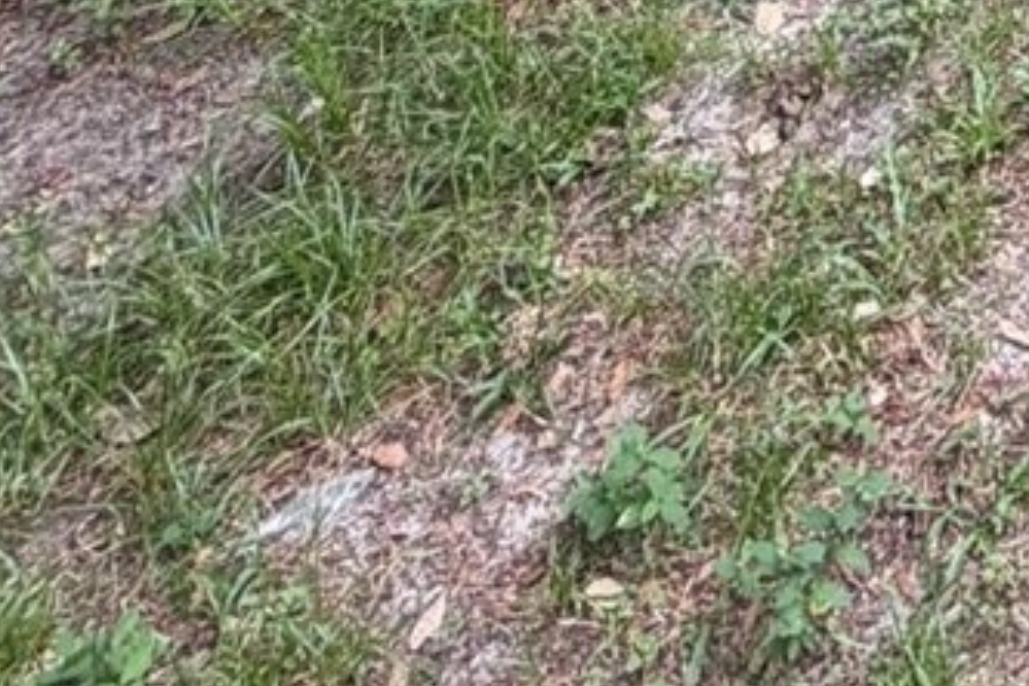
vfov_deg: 13.5
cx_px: 1567
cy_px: -1007
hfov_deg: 23.0
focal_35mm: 70
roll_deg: +0.1
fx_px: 2001
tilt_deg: -13.2
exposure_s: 1/140
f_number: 2.2
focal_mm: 2.22
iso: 40
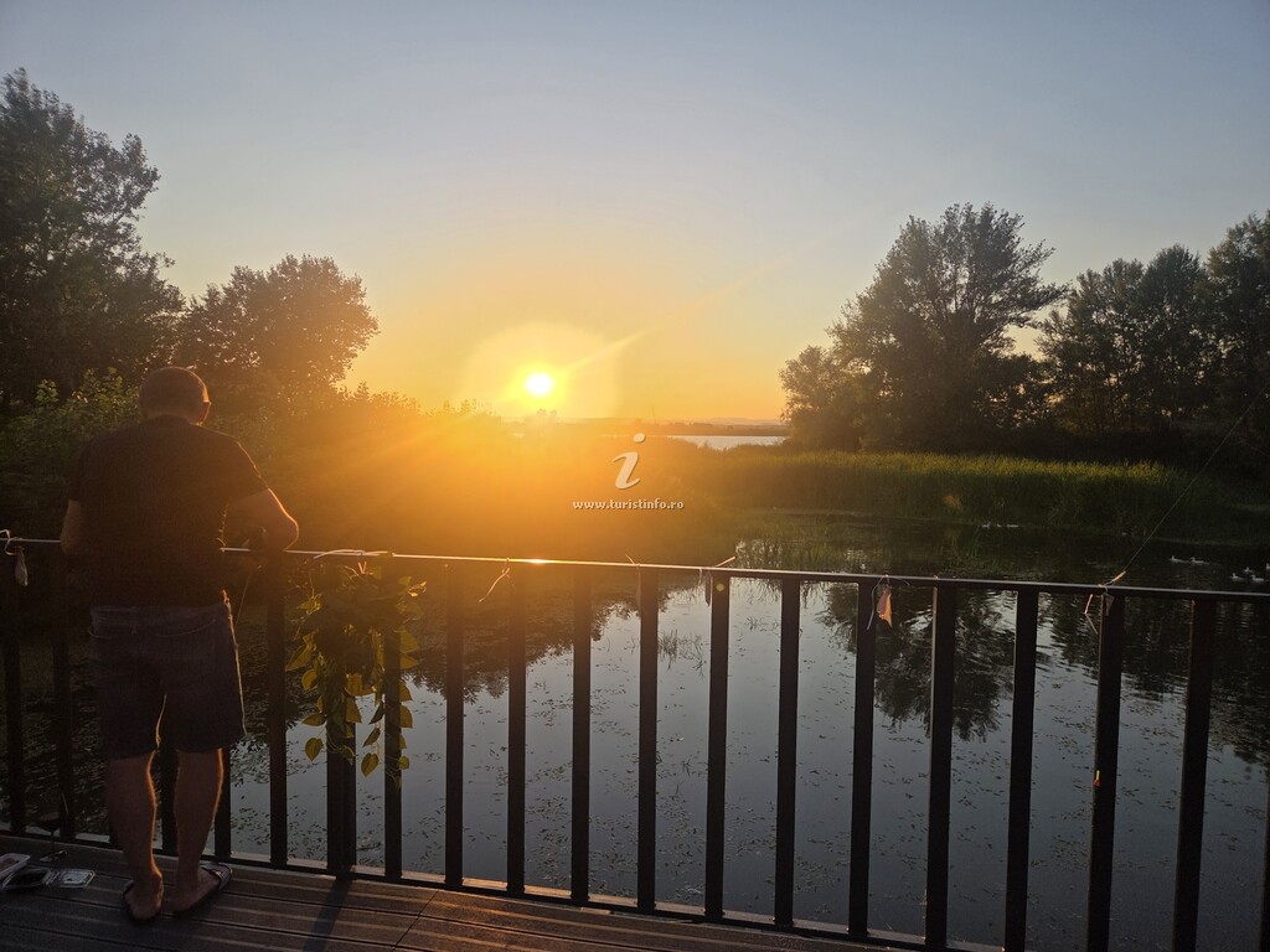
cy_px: 476
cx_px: 635
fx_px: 844
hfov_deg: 73.9
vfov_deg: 58.9
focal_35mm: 23
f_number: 1.8
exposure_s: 1/5004
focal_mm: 5.4
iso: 80
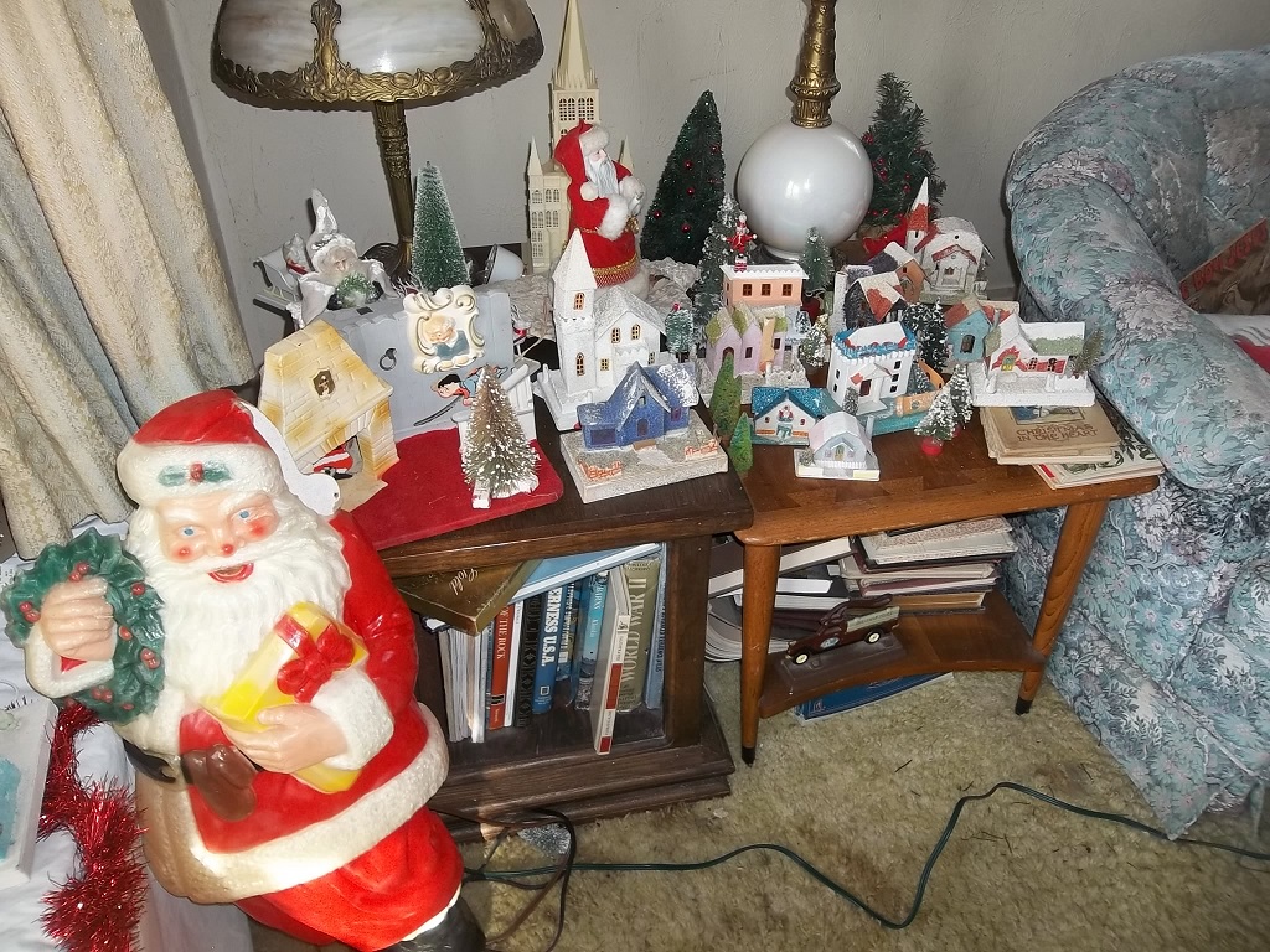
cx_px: 635
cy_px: 476
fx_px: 991
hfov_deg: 65.3
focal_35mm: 27
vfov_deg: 51.4
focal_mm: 4.9
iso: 80
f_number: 3.5
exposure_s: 1/30
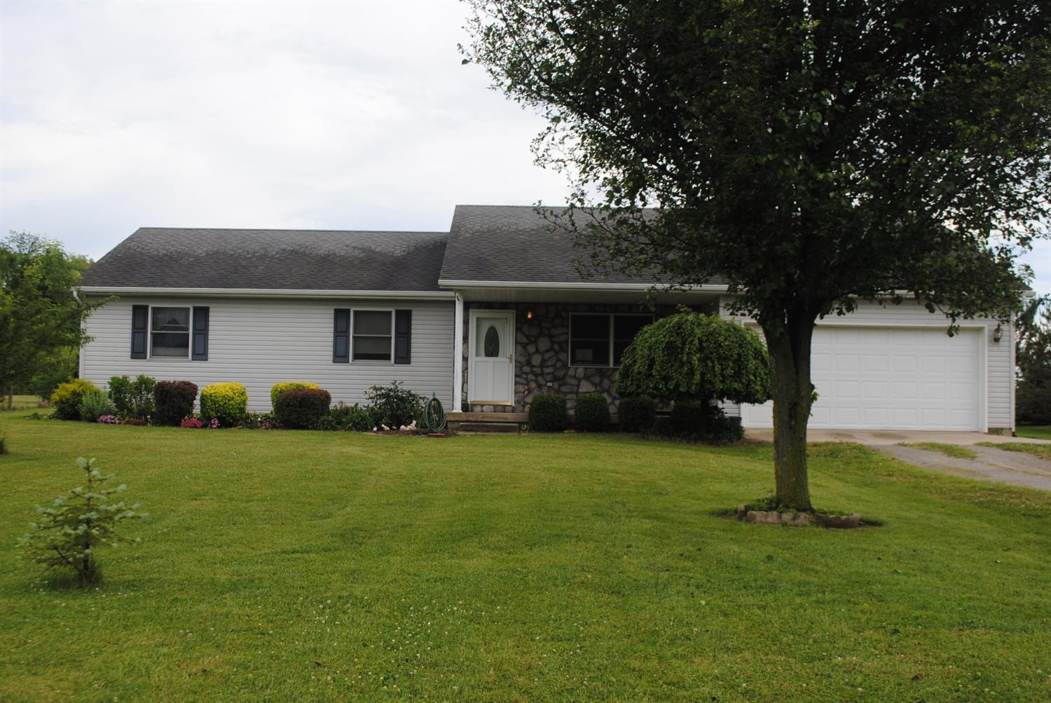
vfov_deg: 34.3
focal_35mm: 39
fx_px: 1140
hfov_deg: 49.5
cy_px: 352
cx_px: 526
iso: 100
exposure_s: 1/200
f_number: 7.1
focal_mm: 26
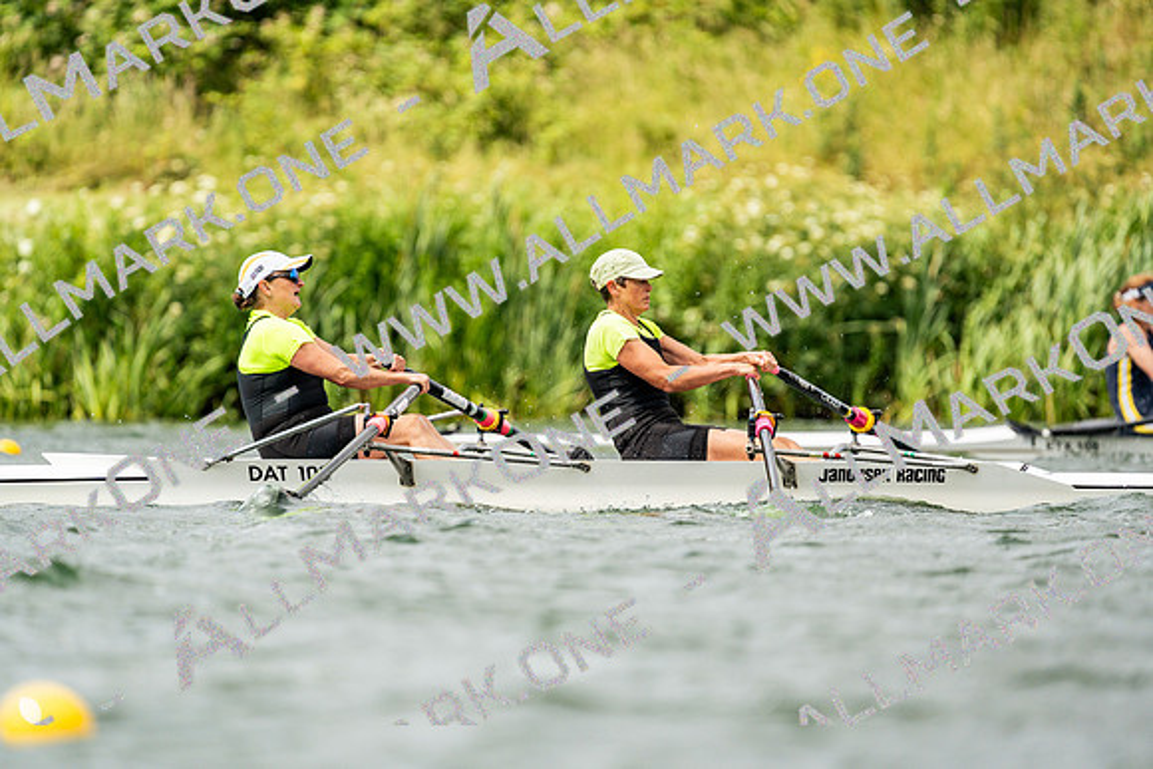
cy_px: 384
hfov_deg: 3.4
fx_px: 19220
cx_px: 576
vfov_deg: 2.3
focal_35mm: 600
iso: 400
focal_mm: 600
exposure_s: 1/2000
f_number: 6.3
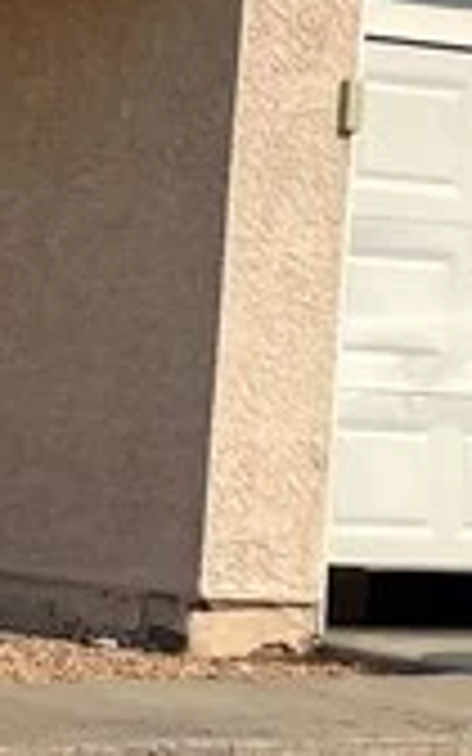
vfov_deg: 12.5
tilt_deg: -0.8
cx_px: -1011
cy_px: 400
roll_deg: -2.1
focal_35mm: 168
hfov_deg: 6.9
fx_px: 3458
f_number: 1.6
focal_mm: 4.2
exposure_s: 1/6135
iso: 32
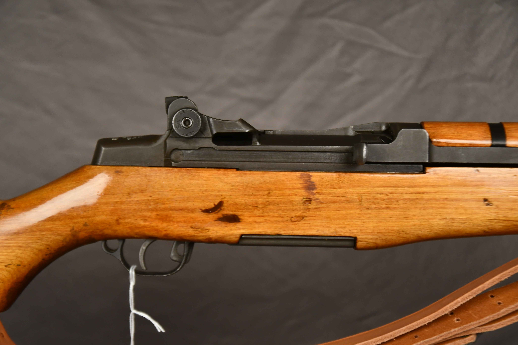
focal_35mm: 78
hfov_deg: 26.0
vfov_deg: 17.5
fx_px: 1122
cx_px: 259
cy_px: 172
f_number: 5
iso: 900
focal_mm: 52
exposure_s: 1/125
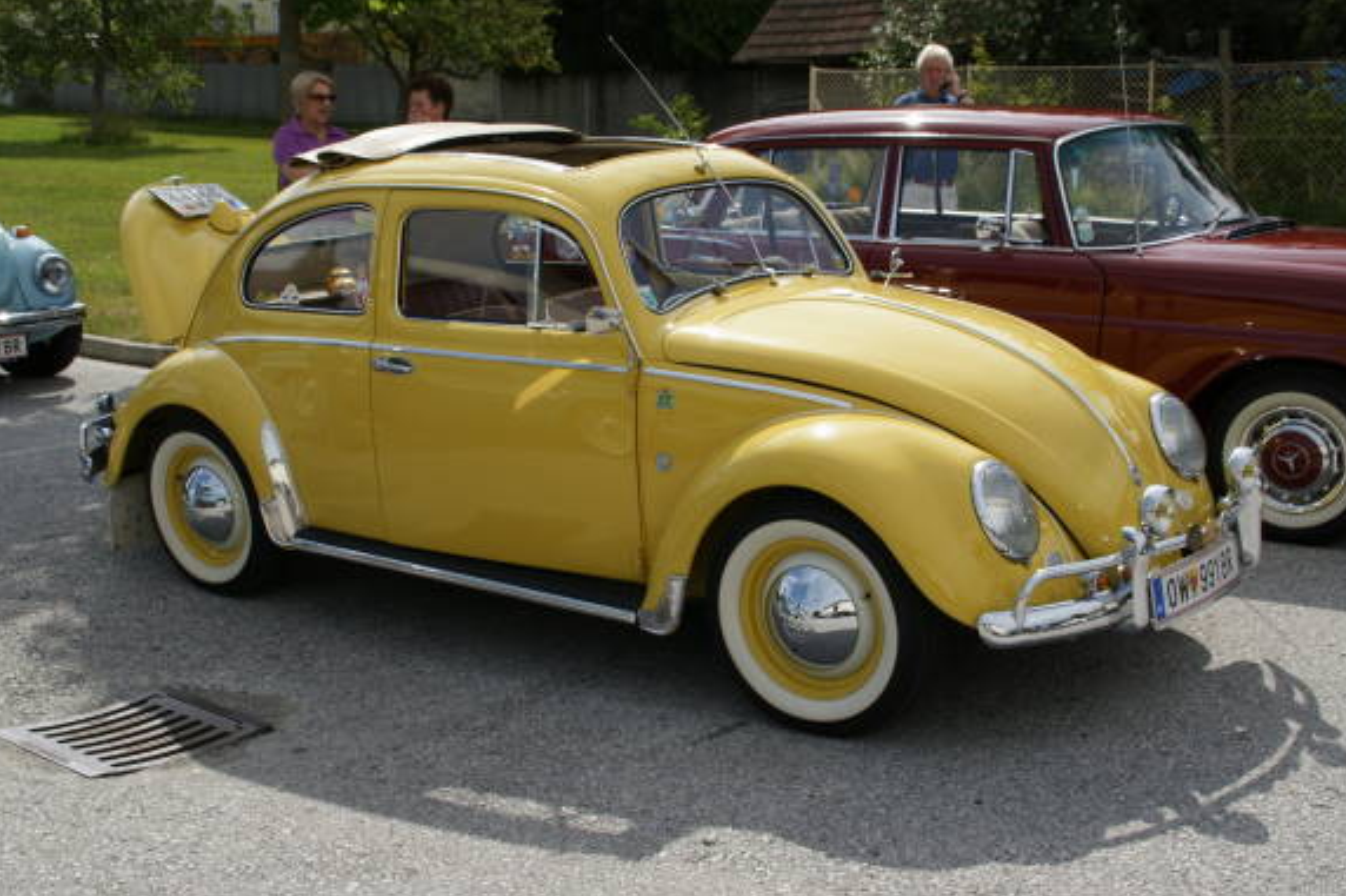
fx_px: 1757
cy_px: 459
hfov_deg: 41.9
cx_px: 657
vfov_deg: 28.6
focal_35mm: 47
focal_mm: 28
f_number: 9
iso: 200
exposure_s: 1/500
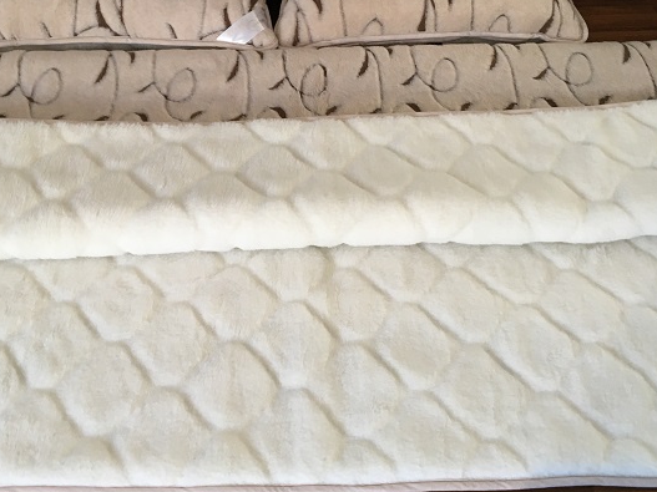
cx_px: 276
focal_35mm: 44
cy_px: 197
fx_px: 835
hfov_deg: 42.8
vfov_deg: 32.8
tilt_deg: -46.7
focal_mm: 4.15
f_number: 2.2
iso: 100
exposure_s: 1/33
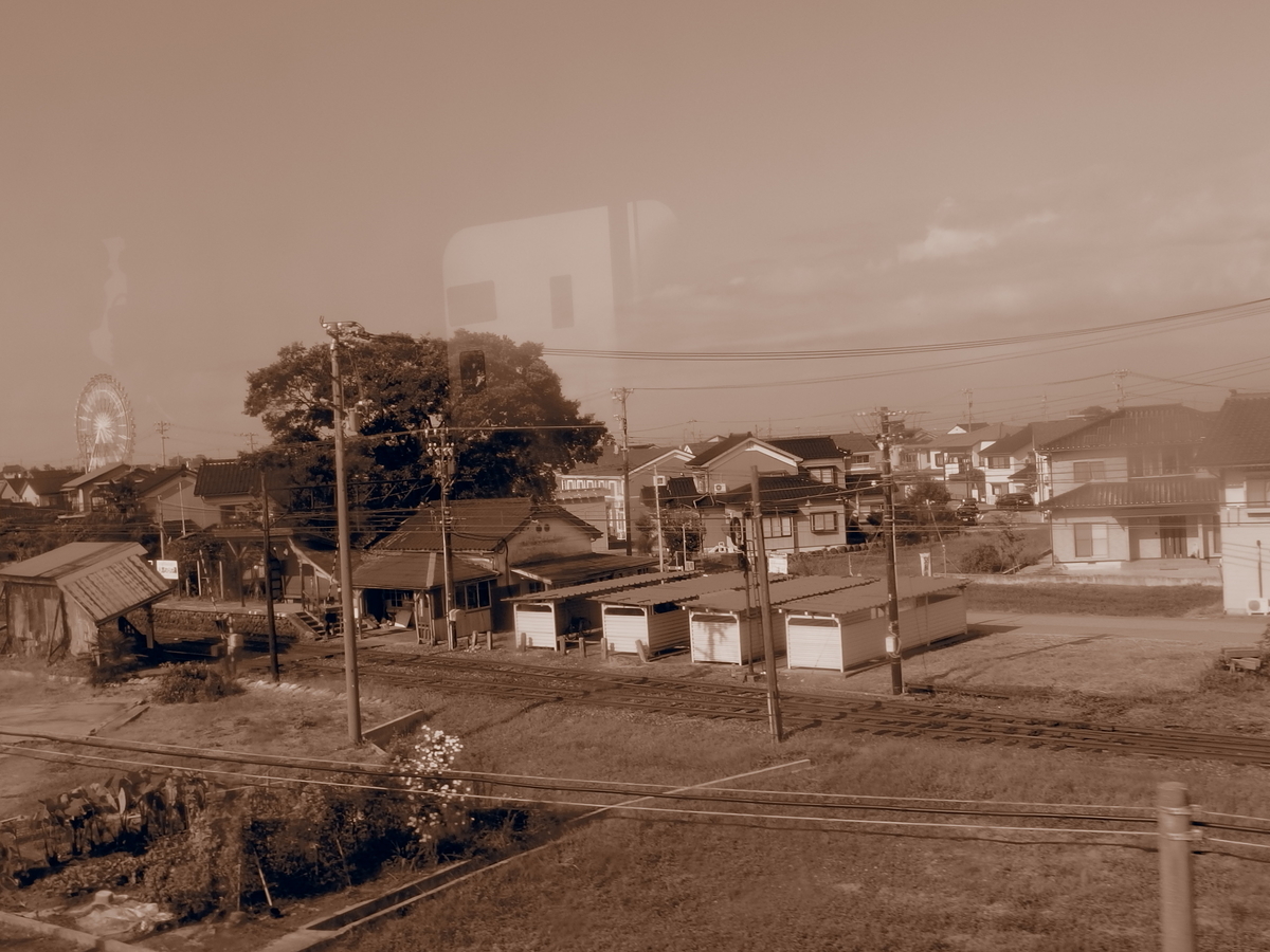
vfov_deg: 34.3
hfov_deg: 44.8
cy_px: 476
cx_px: 635
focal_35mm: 42
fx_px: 1541
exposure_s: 1/640
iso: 100
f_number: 4.5
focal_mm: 7.5
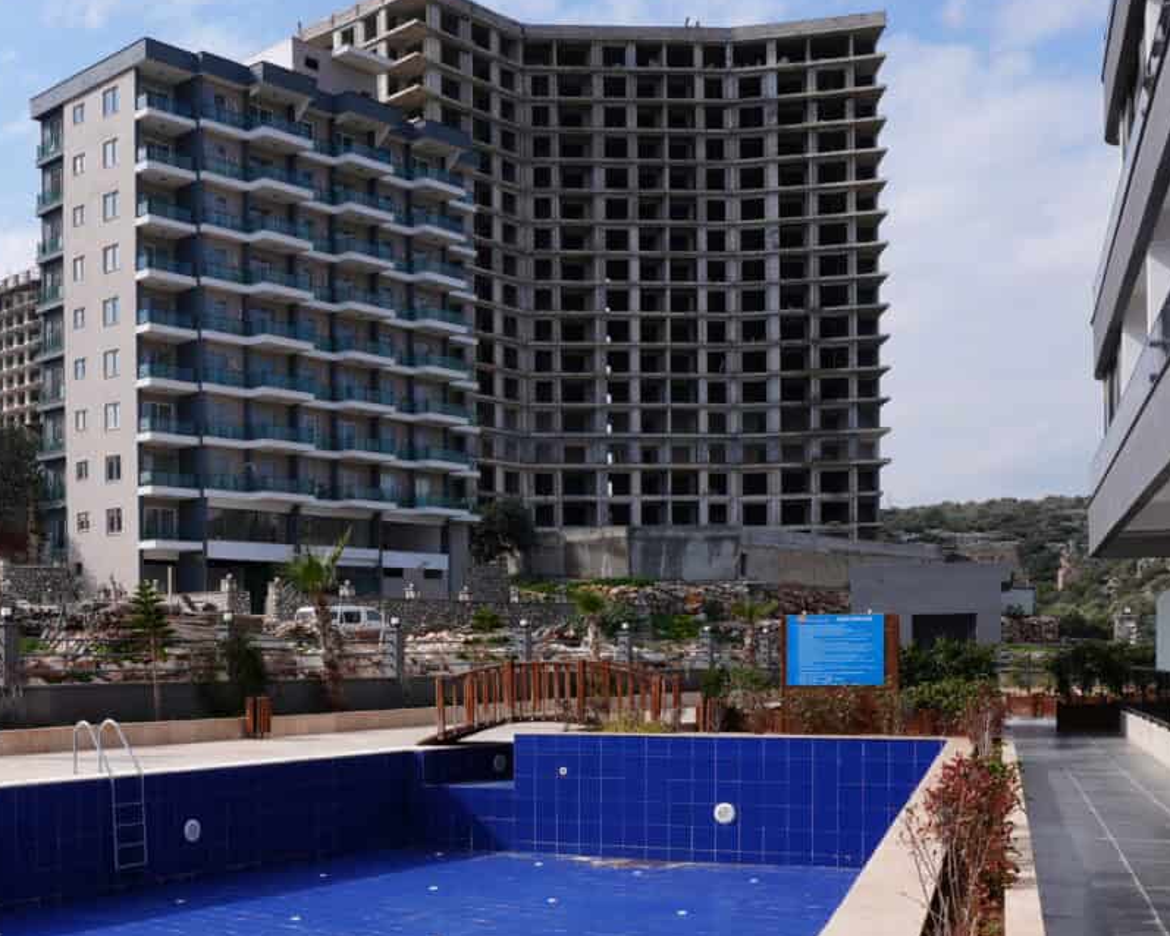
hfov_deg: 43.0
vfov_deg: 35.5
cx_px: 261
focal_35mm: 41
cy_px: 724
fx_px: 1420
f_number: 10
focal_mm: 17
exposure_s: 1/160
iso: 100
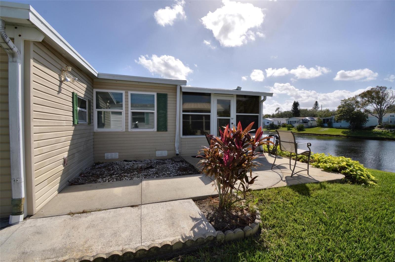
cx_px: 198
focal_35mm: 15
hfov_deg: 100.5
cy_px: 131
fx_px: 164
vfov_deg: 77.2
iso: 100
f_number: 11
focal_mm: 10
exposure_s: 1/200
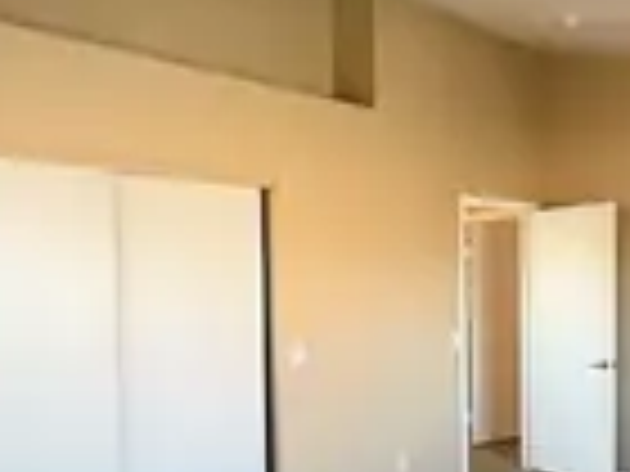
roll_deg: +0.9
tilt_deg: -2.3
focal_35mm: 40
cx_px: 436
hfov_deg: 45.8
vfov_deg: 35.6
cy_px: 315
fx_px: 728
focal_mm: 2.22
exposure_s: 1/99
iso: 125
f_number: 2.2
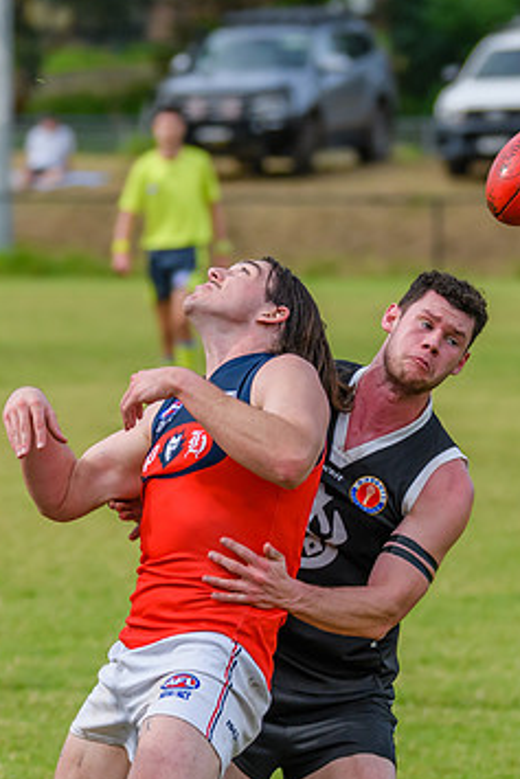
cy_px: 287
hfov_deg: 2.2
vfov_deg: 3.3
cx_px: 338
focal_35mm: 625
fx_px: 13527
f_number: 5.3
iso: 800
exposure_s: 1/2000
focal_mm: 240
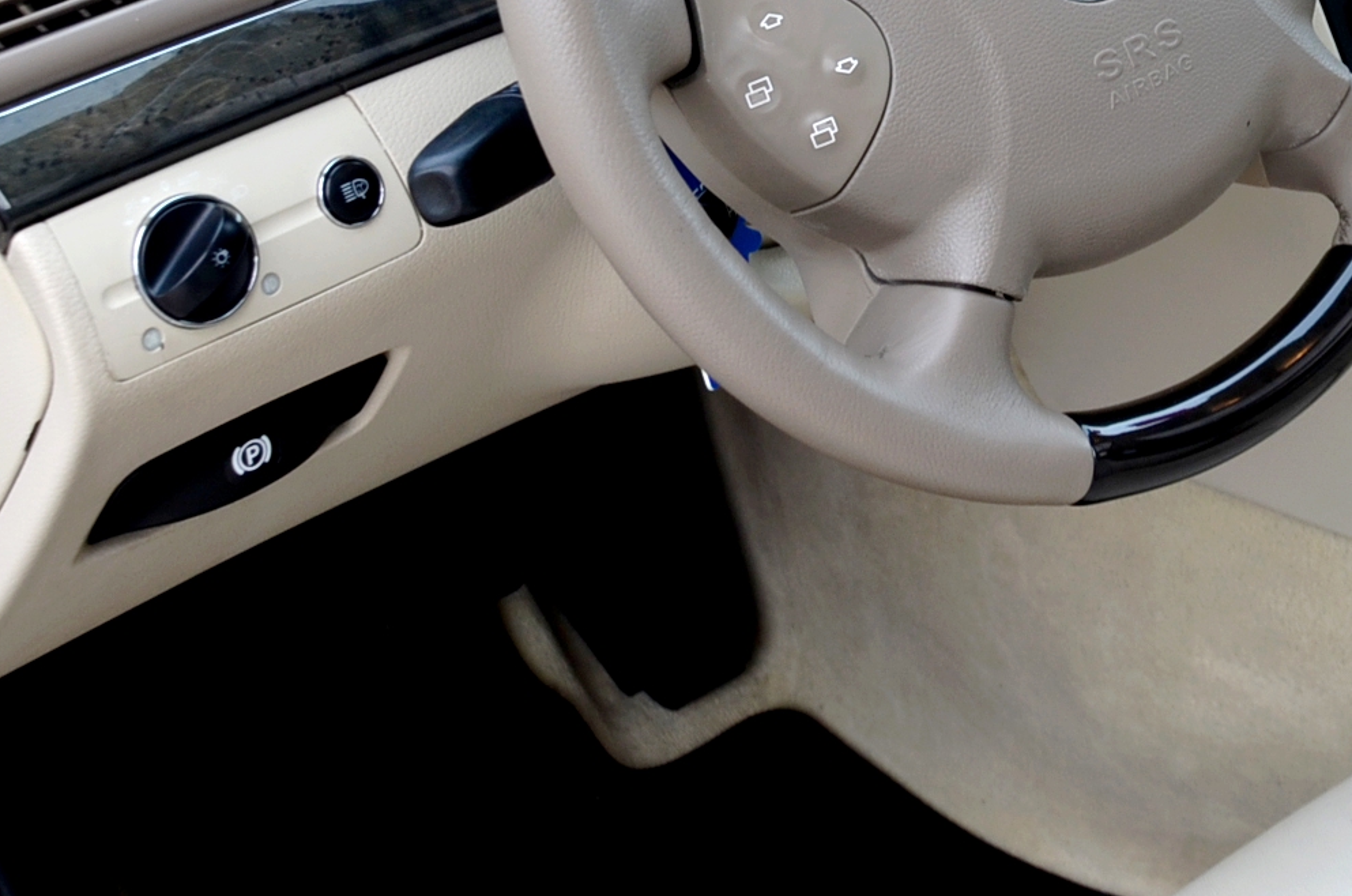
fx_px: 2511
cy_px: -212
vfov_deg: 19.0
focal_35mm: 67
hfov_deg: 27.9
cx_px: 1417
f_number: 6.3
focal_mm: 18
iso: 200
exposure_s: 1/160
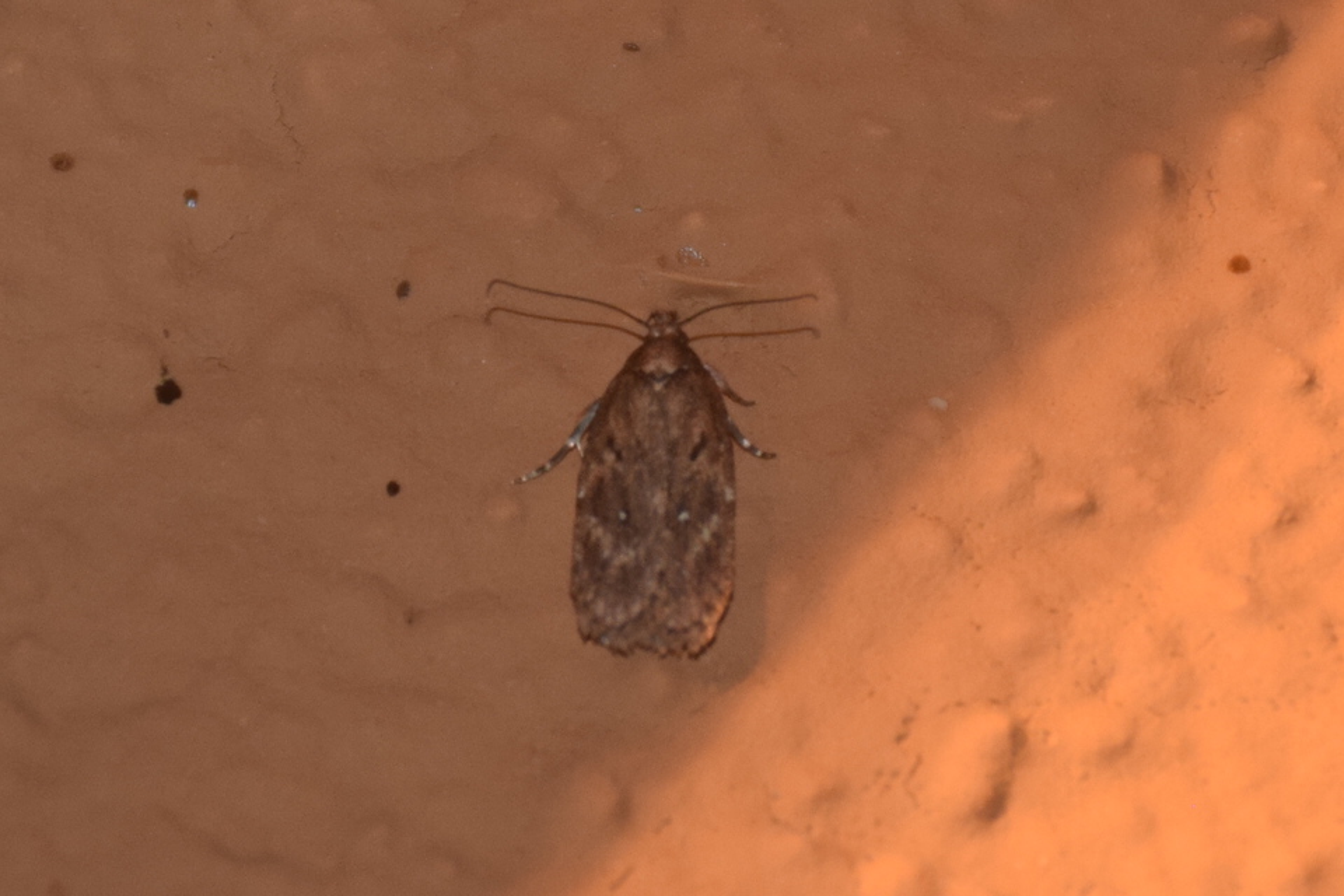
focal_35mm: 210
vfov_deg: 6.5
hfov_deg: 9.8
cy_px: 448
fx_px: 7839
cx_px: 672
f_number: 5.6
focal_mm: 140
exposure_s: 1/80
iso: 500
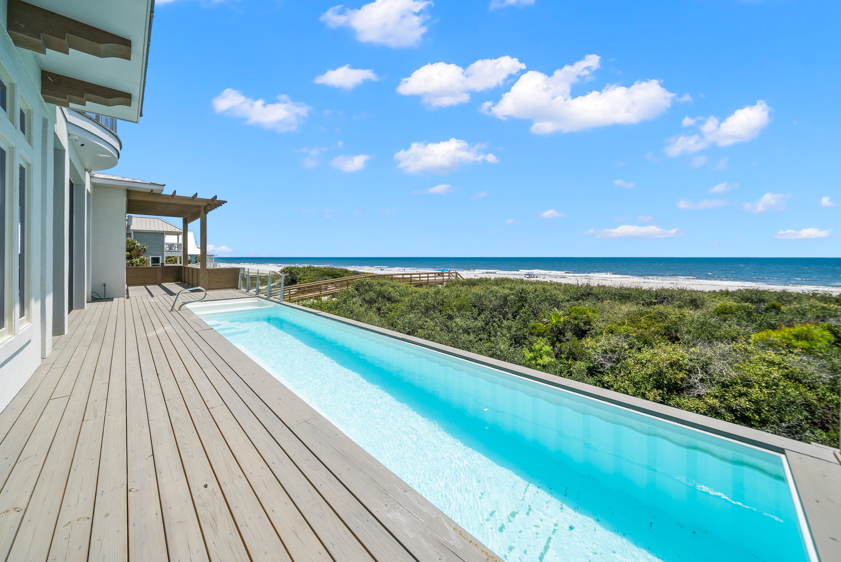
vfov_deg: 90.1
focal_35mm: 12
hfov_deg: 112.6
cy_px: 281
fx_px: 280
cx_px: 420
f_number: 7.1
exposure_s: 1/320
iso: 125
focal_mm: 12
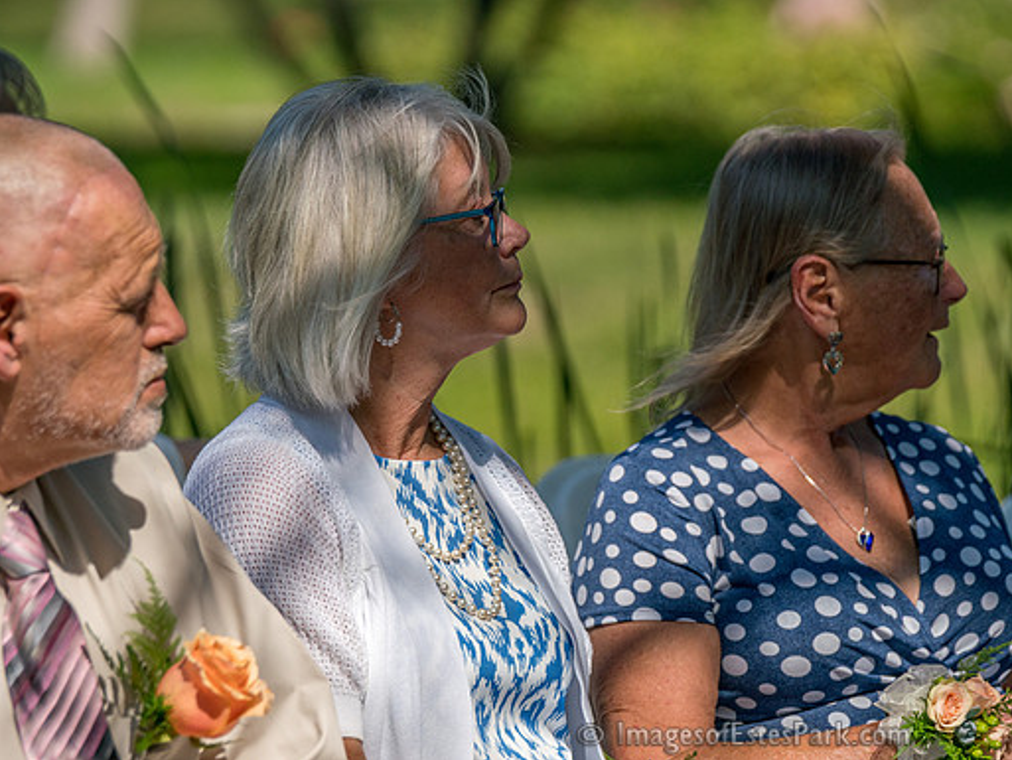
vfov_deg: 4.6
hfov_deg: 6.1
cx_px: 471
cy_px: 380
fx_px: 9533
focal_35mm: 326
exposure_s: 1/3200
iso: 500
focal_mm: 300
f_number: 5.6
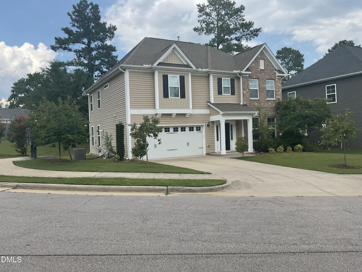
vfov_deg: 48.2
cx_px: 181
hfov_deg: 61.7
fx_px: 303
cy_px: 136
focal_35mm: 29
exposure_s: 1/1311
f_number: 1.8
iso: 16
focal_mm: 3
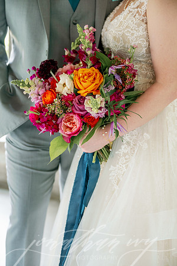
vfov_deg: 35.6
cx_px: 88
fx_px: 413
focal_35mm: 56
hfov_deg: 24.2
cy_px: 133
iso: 1000
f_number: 2.8
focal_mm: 56
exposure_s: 1/125
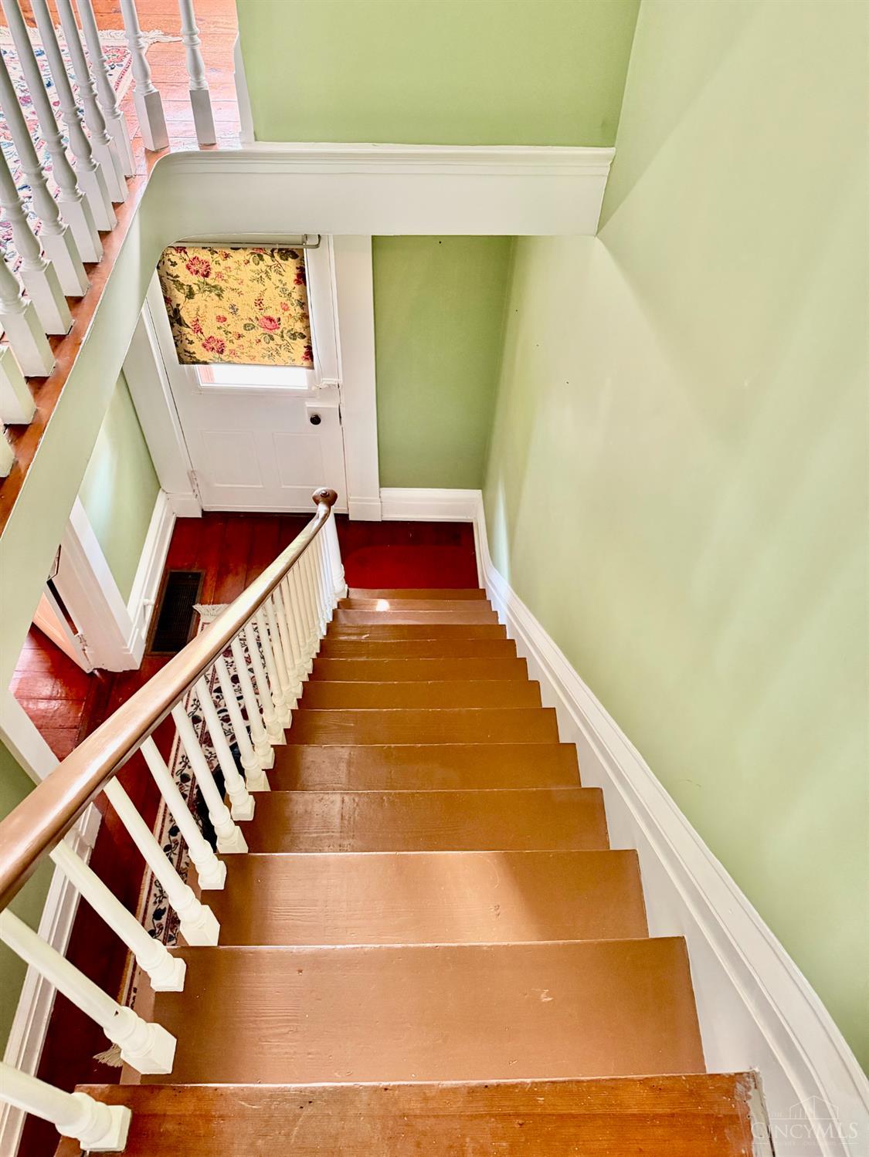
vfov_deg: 71.6
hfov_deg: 56.8
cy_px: 578
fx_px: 803
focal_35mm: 24
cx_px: 434
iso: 500
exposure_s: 1/60
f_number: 1.78
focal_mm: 6.76
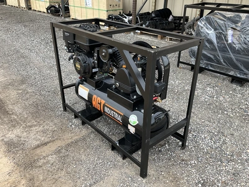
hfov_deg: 61.7
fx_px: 209
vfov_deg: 48.2
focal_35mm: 29
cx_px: 124
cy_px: 94
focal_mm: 3
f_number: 1.8
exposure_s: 1/403
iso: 25
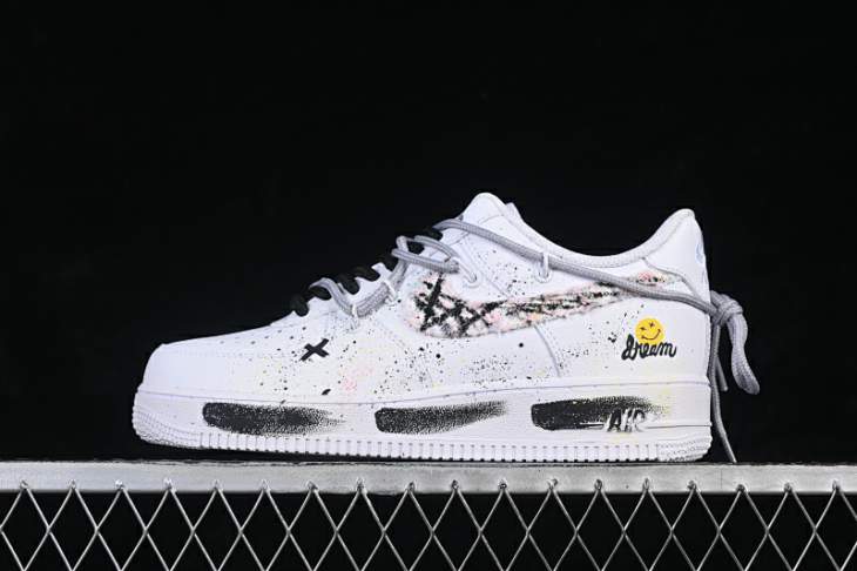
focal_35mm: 75
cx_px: 428
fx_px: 1785
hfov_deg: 27.0
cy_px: 286
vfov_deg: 18.2
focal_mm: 50
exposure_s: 1/80
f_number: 8
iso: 160
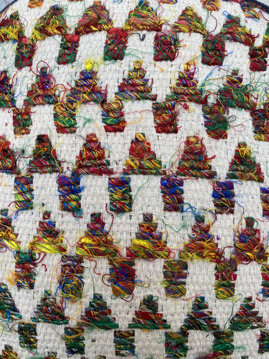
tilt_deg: -74.0
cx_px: 134
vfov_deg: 67.3
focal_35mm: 26
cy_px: 180
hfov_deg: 53.1
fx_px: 269
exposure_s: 1/245
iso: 32
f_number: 1.8
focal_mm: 4.25
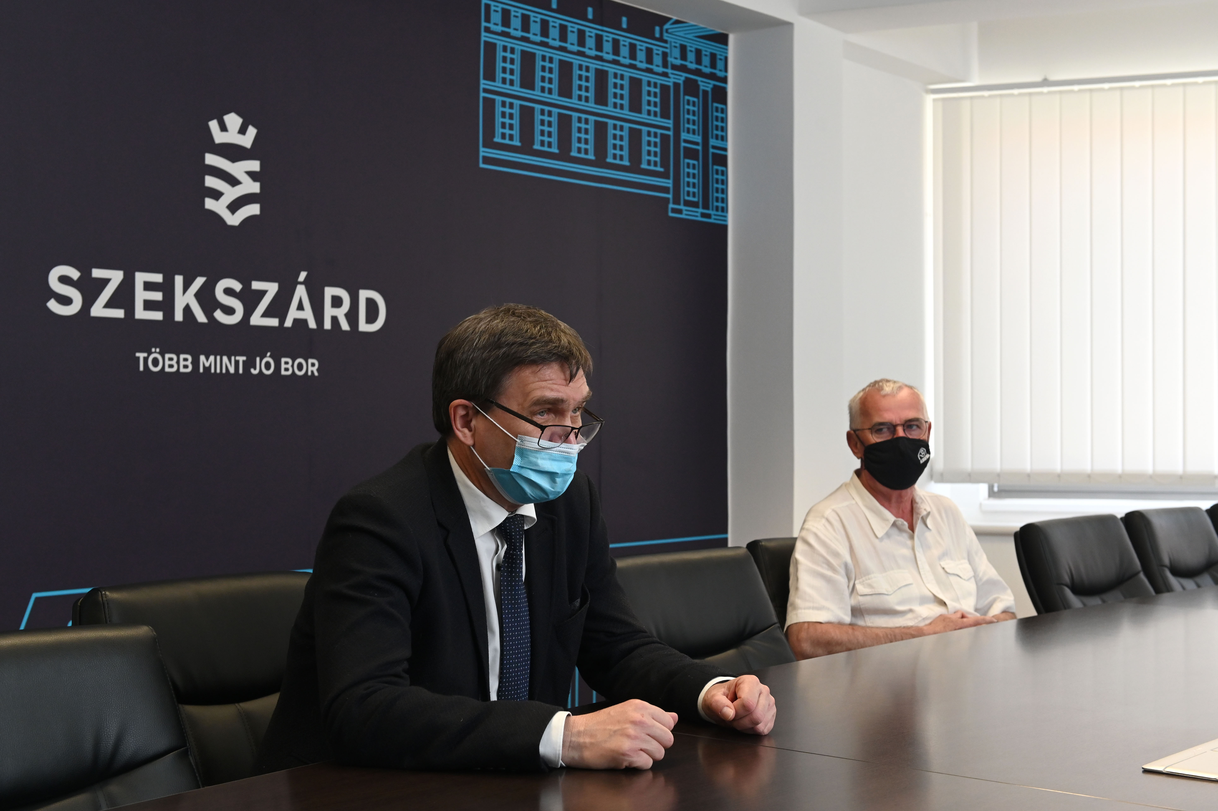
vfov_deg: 28.0
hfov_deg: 41.1
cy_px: 406
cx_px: 609
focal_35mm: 48
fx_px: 1623
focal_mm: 48
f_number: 6.3
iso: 2000
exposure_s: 1/200
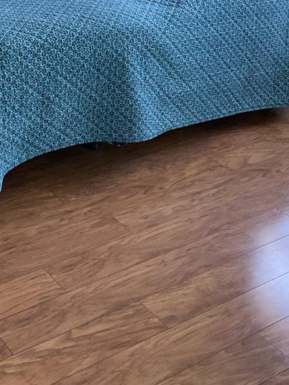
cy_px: -33
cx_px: 24
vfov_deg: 27.4
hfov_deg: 22.0
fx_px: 723
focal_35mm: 65
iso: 80
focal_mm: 3
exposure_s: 1/60
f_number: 1.8
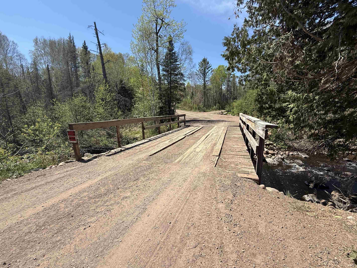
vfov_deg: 81.7
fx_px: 155
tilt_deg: -7.6
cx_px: 181
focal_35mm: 15
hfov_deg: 98.2
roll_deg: +1.8
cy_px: 133
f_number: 2.2
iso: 50
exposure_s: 1/1572
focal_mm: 2.22
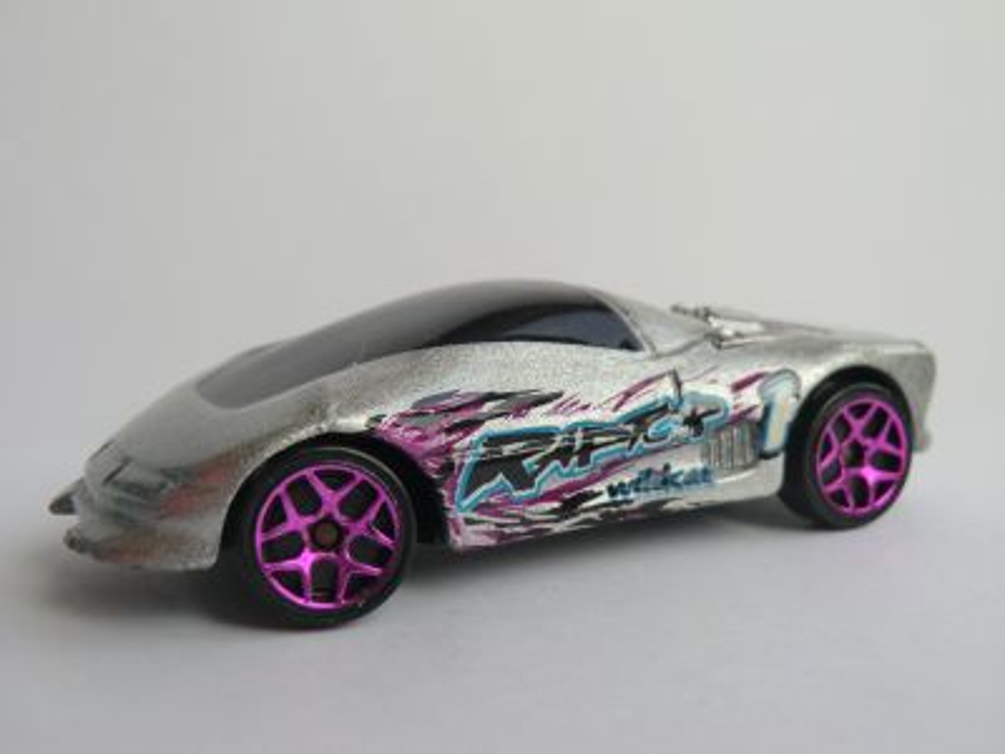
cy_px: 377
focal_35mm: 40
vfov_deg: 36.0
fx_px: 1161
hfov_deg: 46.8
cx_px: 502
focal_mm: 7.1
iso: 64
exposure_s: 1/200
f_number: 3.8
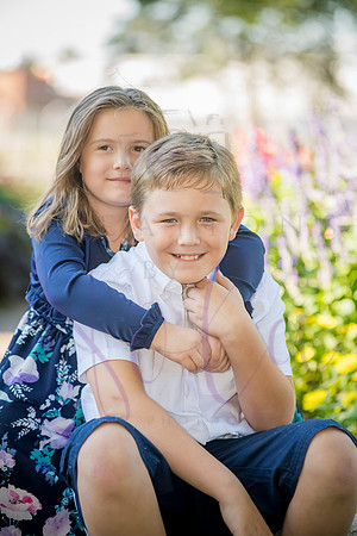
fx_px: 2008
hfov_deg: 10.2
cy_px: 268
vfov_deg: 15.2
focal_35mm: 135
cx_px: 178
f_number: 4
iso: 800
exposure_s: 1/640
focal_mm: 135
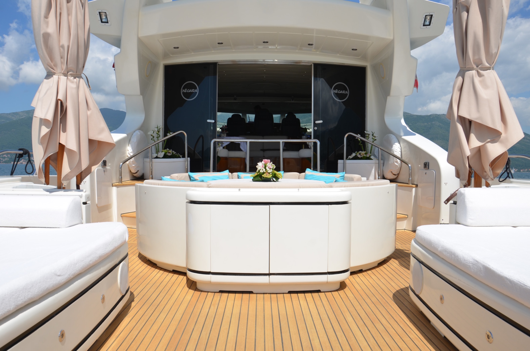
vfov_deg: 47.7
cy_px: 176
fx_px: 397
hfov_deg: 67.5
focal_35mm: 27
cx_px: 265
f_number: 9
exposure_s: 1/320
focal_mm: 18
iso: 100
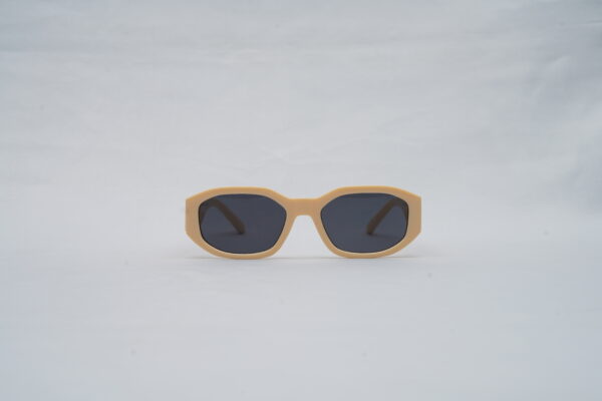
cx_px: 301
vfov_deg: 27.0
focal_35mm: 50
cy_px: 200
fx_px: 836
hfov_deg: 39.6
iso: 100
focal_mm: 50
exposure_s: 1/160
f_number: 9
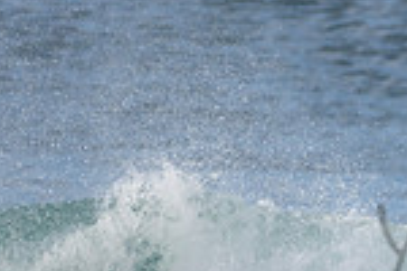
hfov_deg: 0.7
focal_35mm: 2893
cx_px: 657
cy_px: 224
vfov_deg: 0.5
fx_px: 32704
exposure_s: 1/1250
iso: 280
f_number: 5.6
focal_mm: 500
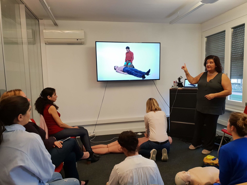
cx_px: 124
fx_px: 186
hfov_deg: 67.3
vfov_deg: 53.1
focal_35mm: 26
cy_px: 92
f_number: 2.4
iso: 250
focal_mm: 4.3
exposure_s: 1/50
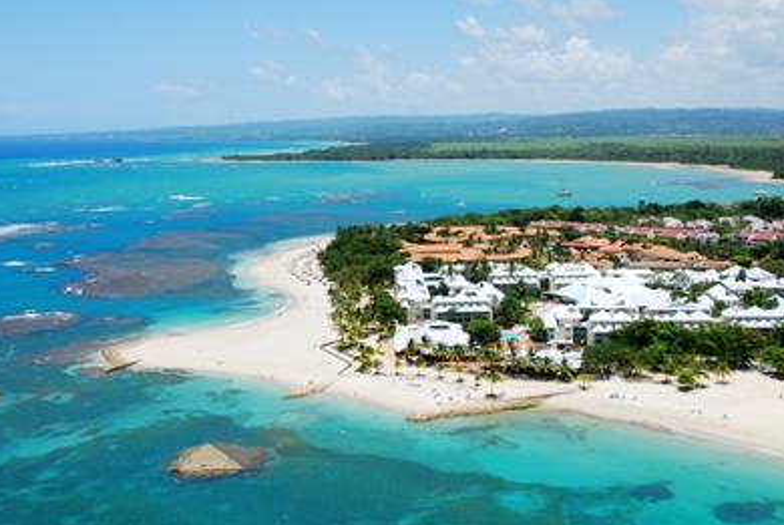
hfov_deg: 42.2
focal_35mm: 47
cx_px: 434
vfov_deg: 29.0
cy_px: 233
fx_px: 1015
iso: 125
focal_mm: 27
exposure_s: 1/320
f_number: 8
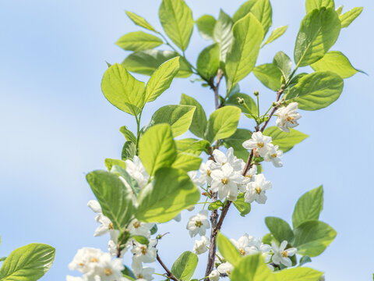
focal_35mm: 601
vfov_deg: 2.5
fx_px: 6493
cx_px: 187
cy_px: 140
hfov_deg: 3.3
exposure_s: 1/640
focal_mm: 300
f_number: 6.7
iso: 200
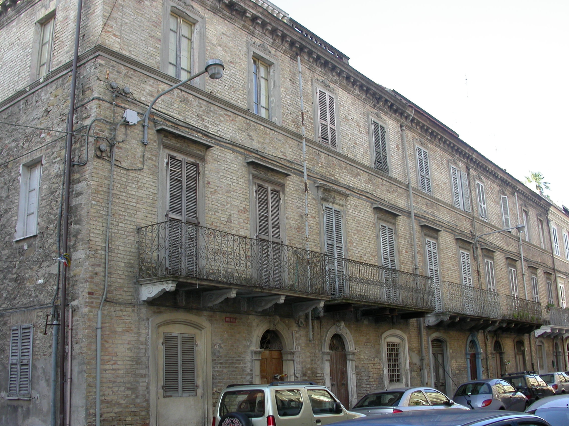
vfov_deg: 37.7
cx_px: 284
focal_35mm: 38
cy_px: 213
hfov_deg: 49.0
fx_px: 625
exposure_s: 1/124
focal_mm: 7.85
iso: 100
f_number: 4.2
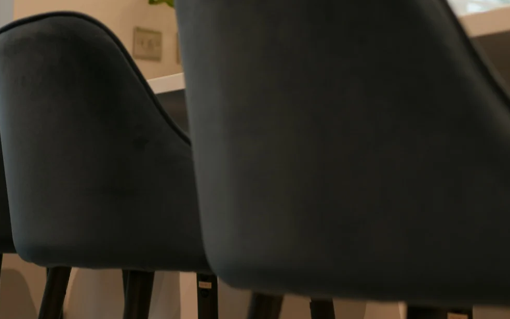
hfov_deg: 26.3
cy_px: 71
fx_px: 1043
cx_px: 22
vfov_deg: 17.3
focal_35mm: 75
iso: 200
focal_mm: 35
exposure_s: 1/50
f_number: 2.2
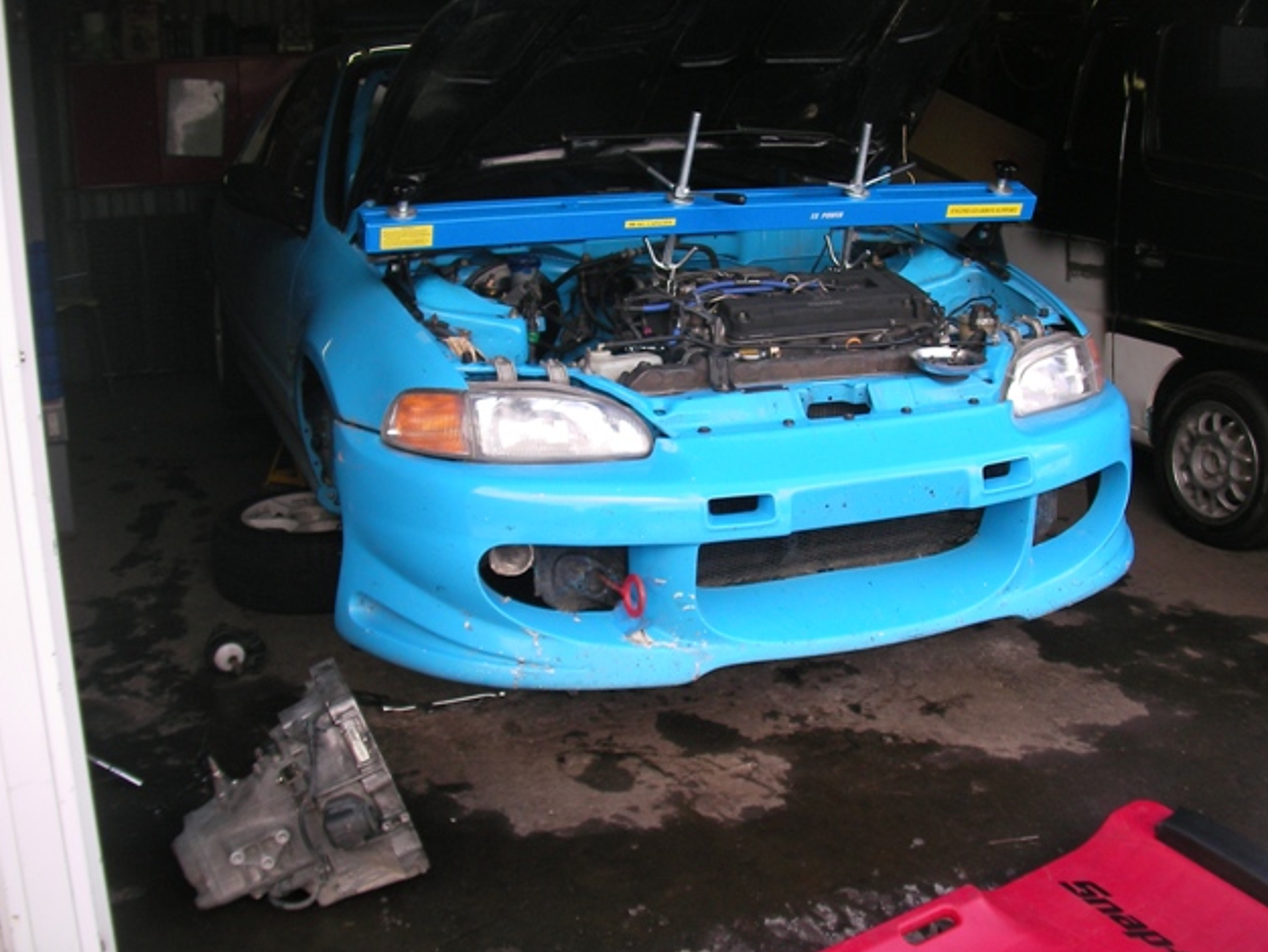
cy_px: 477
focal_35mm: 42
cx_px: 639
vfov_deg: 34.4
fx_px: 1539
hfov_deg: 44.8
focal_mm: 6.3
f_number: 3.5
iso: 50
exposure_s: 1/99.7
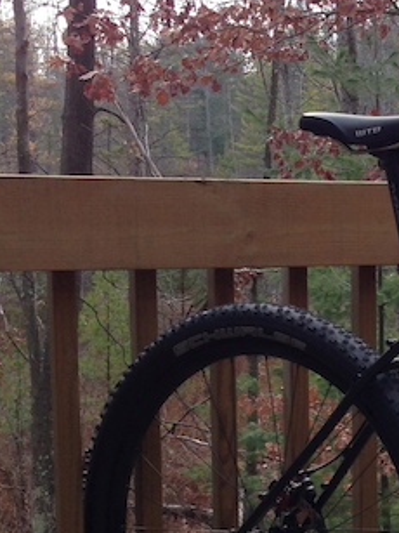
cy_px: 422
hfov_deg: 12.5
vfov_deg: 17.7
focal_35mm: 110
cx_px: 664
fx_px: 1692
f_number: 2.4
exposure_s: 1/266
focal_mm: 4.13
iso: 50
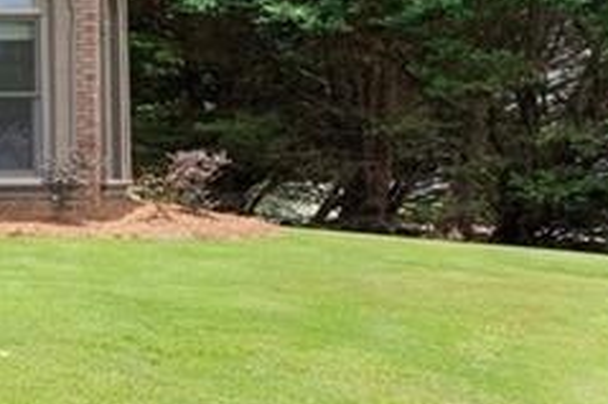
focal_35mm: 63
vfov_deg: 21.6
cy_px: 156
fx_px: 1056
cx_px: -656
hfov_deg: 18.3
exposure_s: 1/1000
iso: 640
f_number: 7.1
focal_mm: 14.6
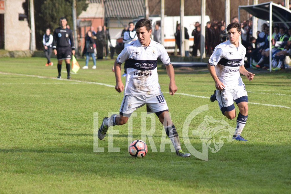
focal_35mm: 255
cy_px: 97
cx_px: 146
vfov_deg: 5.4
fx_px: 2061
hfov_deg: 8.1
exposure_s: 1/2500
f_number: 6.3
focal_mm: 170
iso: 1000
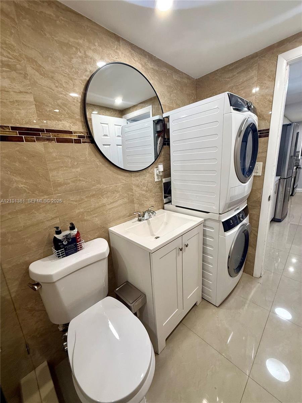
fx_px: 163
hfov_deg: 85.7
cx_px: 151
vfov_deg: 102.1
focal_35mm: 14
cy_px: 202
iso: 200
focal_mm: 2.22
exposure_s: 1/120
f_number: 2.2
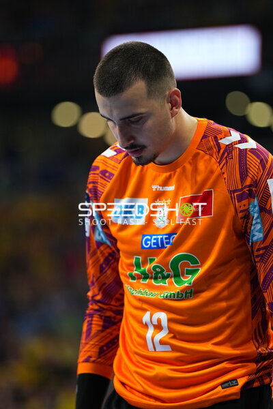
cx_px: 136
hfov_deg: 6.8
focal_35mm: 202
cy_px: 204
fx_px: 2298
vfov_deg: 10.2
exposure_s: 1/1600
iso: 1000
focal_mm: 135
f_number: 1.8
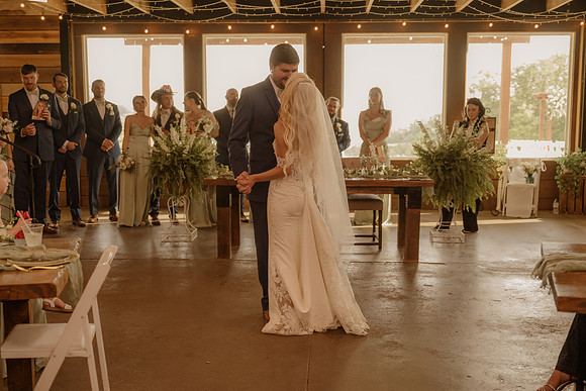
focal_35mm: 42
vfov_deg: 31.6
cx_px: 293
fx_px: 690
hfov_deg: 46.0
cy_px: 196
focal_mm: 40
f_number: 2.8
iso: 1000
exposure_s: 1/250
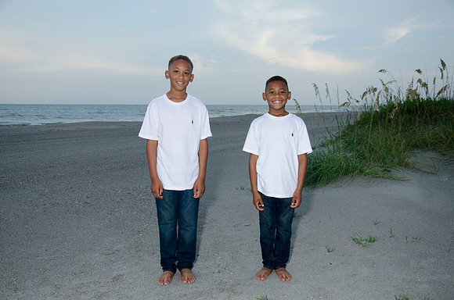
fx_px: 453
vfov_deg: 36.7
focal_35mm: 36
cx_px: 227
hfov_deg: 53.2
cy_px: 150
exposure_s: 1/125
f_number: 5.6
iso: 100
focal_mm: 24
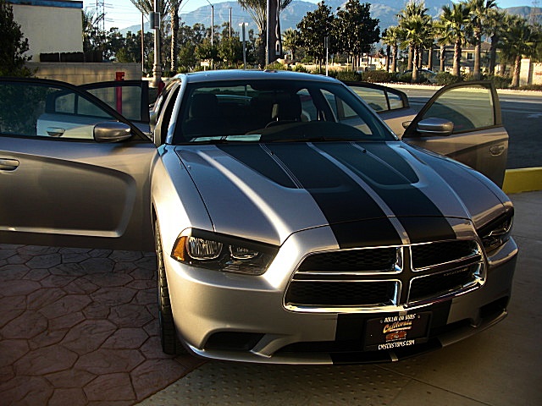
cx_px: 271
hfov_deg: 51.4
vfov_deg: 39.7
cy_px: 203
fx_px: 564
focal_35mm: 36
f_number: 2.8
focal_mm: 6.3
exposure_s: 1/200
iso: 50
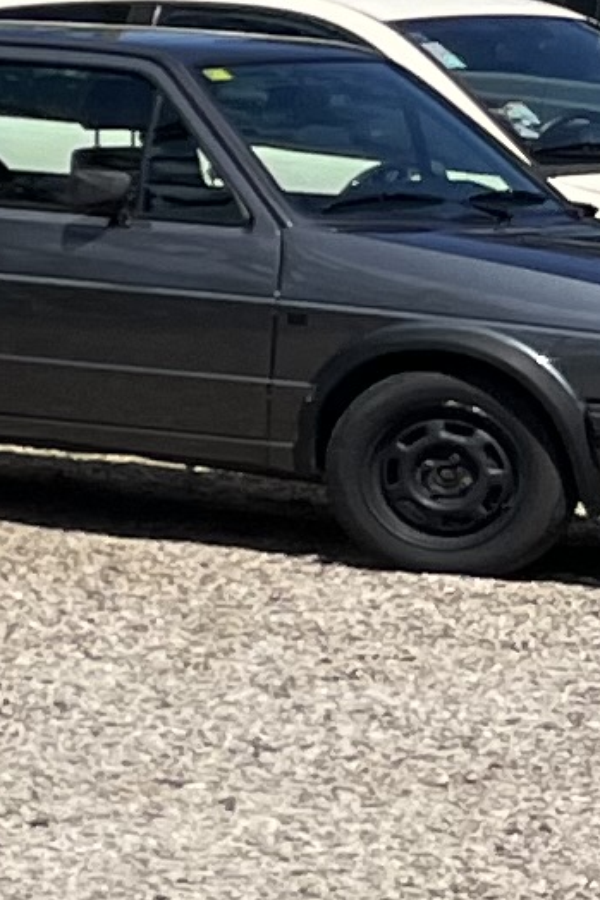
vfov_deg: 9.9
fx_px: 5203
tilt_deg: -6.0
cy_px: 369
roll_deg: -1.0
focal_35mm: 208
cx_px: -2732
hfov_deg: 4.9
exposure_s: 1/5848
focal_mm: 5.1
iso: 50
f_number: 1.6
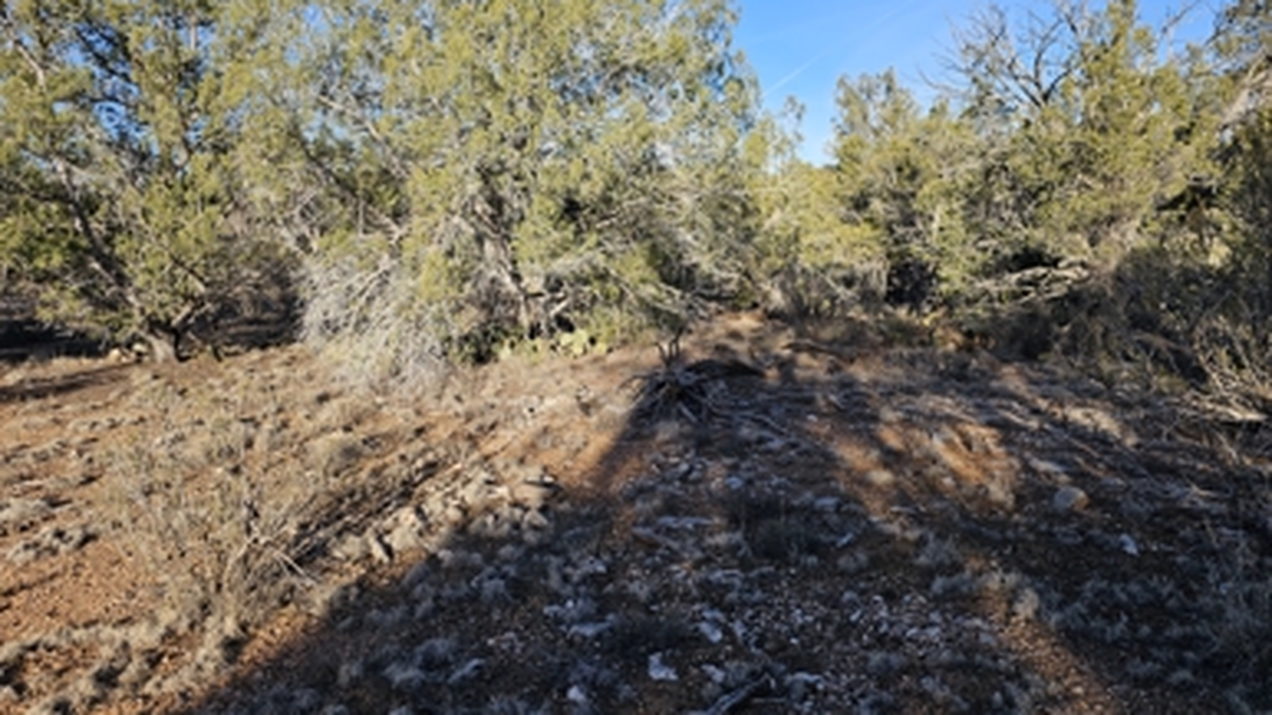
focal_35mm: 26
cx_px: 626
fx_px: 877
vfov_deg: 43.9
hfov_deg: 71.9
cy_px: 254
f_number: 1.7
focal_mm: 6.3
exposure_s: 1/484
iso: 10
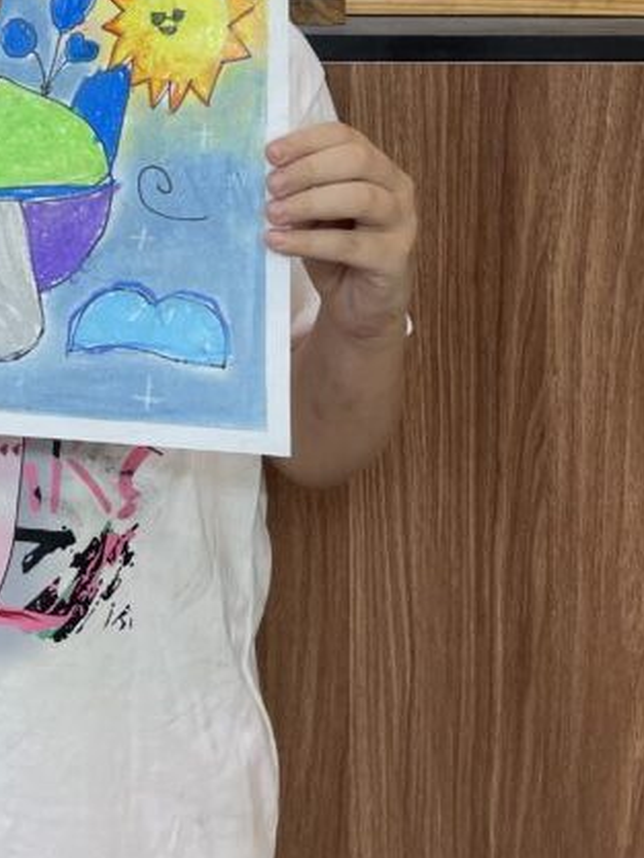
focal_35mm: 60
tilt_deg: -1.9
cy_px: -115
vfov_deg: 28.8
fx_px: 1488
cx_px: 4
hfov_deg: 23.4
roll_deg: +0.4
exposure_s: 1/100
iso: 50
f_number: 1.6
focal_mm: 5.1
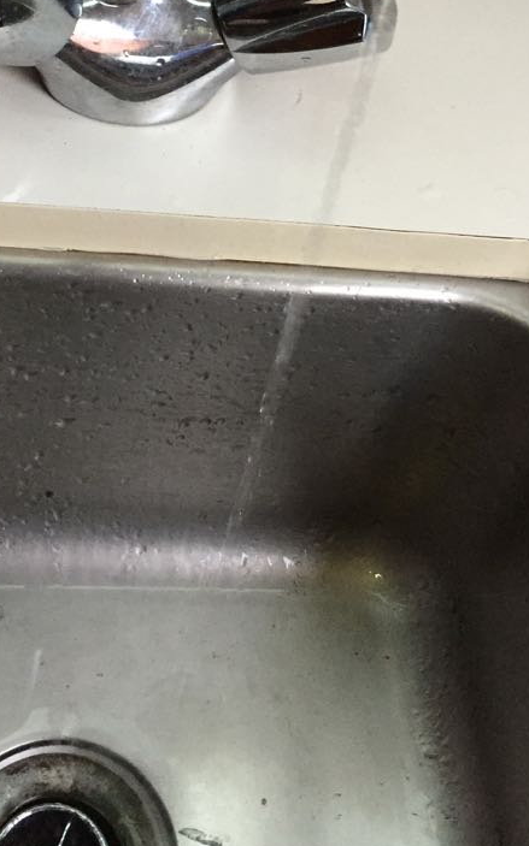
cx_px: 198
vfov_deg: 34.8
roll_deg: -10.0
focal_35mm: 56
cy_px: 130
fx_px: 1293
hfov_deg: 23.1
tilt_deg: -43.7
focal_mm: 4.15
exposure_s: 1/17
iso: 250
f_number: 2.2
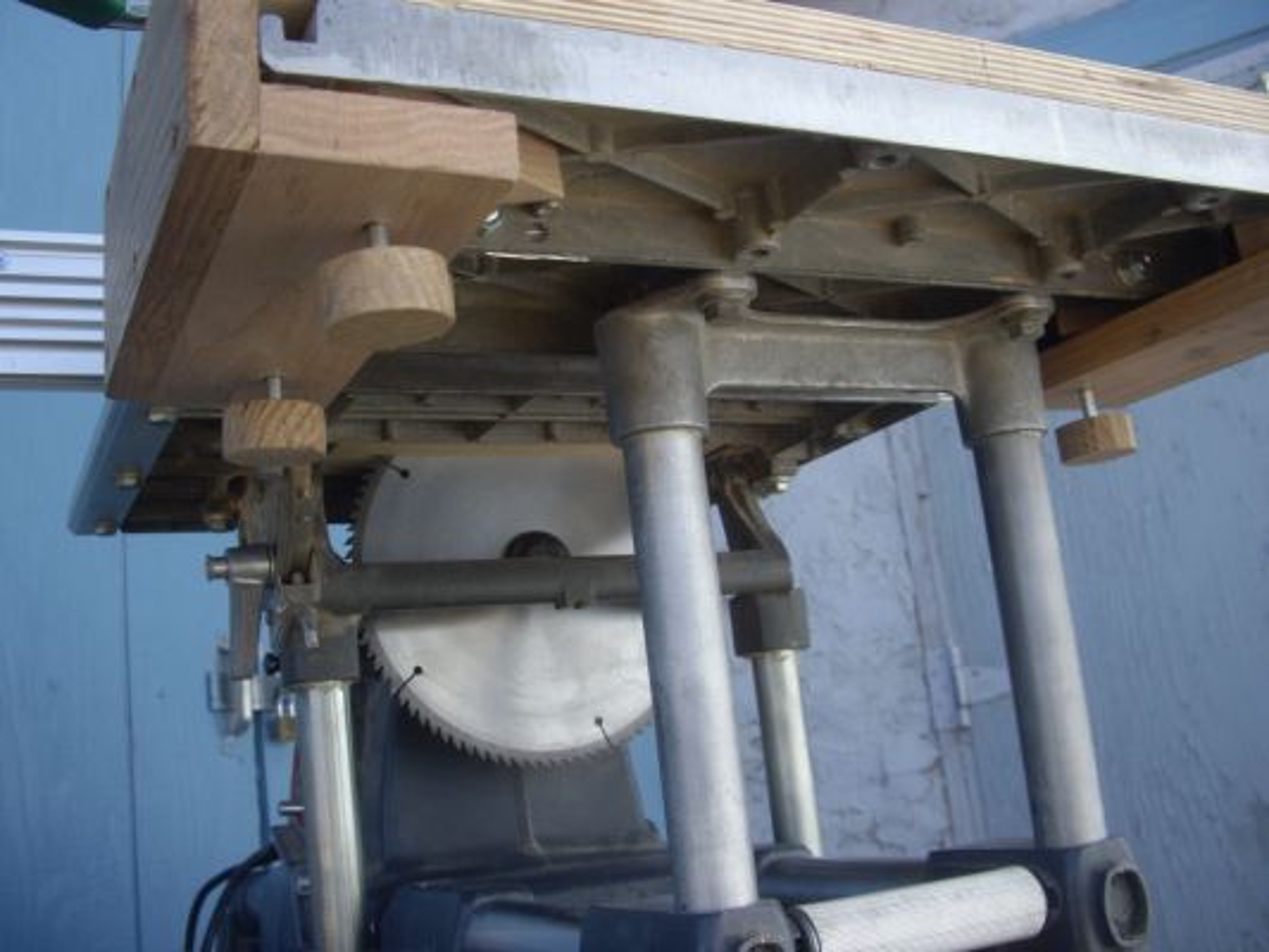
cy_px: 476
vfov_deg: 37.7
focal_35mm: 38
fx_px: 1393
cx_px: 634
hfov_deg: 49.0
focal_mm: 7.9
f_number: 5.6
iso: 50
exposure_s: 1/60
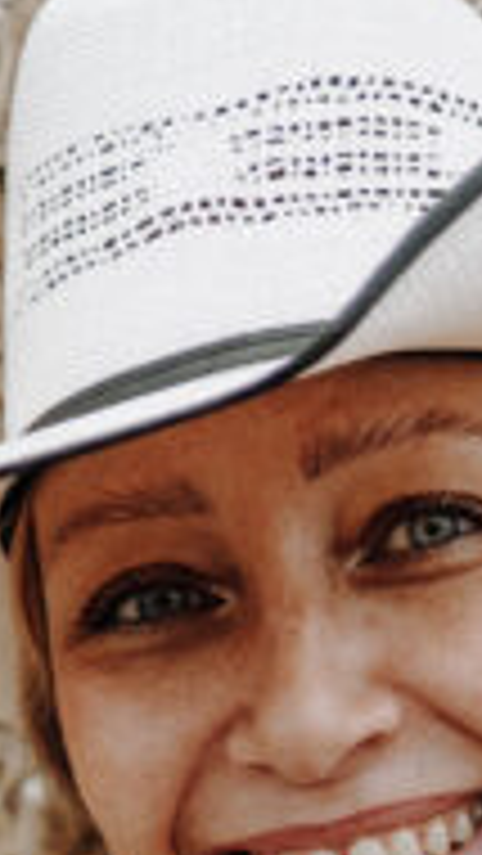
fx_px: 10897
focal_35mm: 480
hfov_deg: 2.5
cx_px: 200
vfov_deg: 4.4
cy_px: 1786
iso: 400
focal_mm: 85
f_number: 2
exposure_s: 1/1000
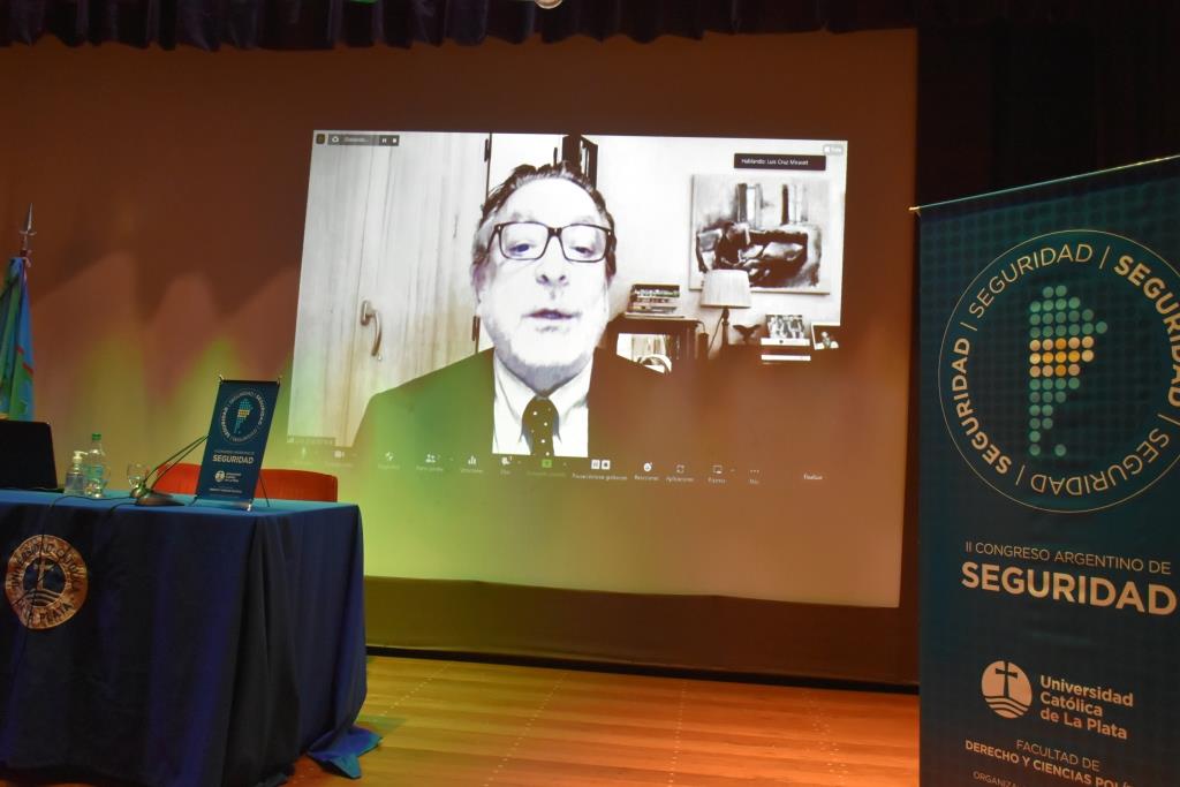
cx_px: 590
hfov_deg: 57.2
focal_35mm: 33
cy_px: 394
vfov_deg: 40.0
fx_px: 1082
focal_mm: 22
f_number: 5
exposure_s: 1/100
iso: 3200
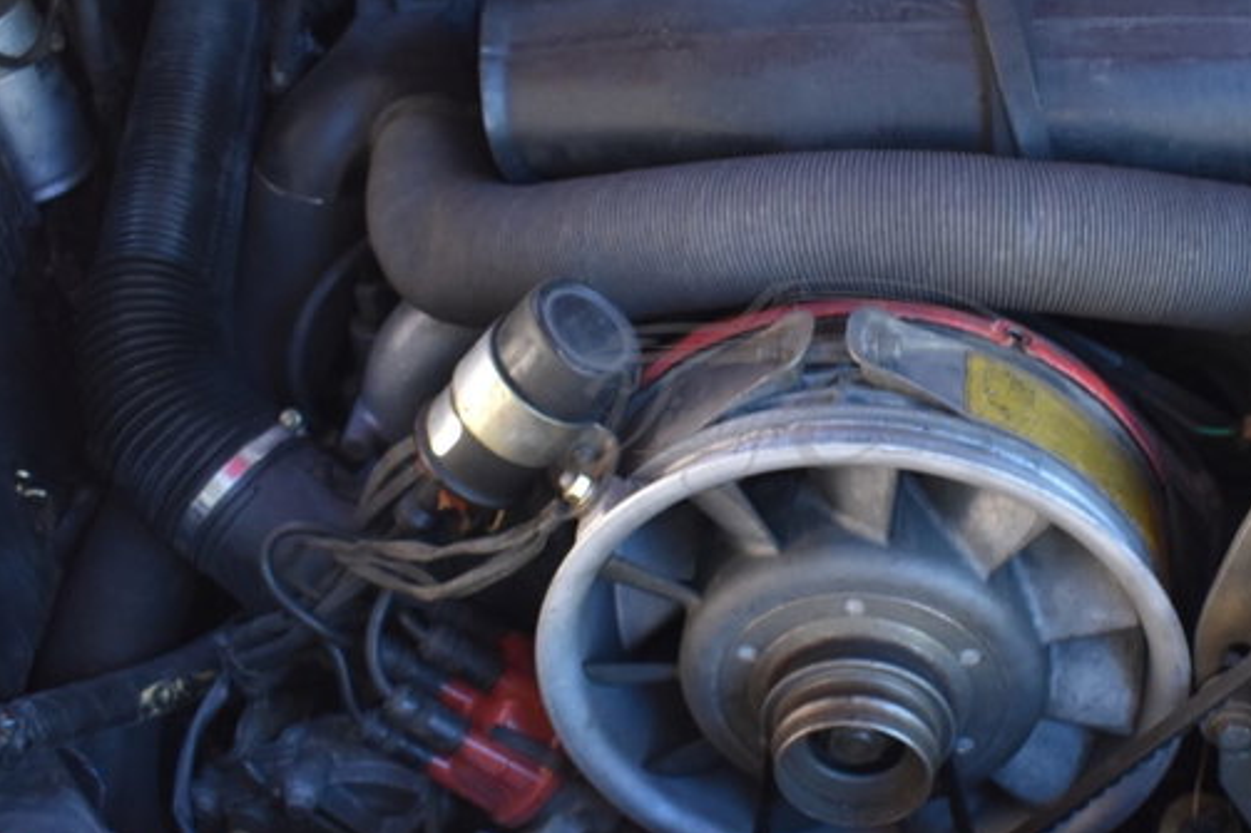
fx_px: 1911
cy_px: 444
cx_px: 870
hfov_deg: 35.8
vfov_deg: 24.6
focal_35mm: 55
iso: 1000
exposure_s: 1/125
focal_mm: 18
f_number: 3.5
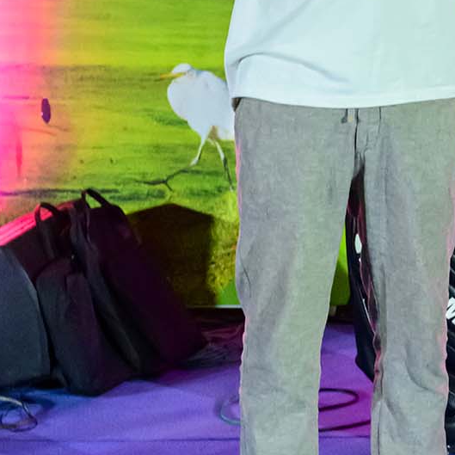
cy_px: 71
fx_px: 1205
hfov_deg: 21.2
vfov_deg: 21.1
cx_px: 339
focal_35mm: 81
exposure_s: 1/250
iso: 7200
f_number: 4.5
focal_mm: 35
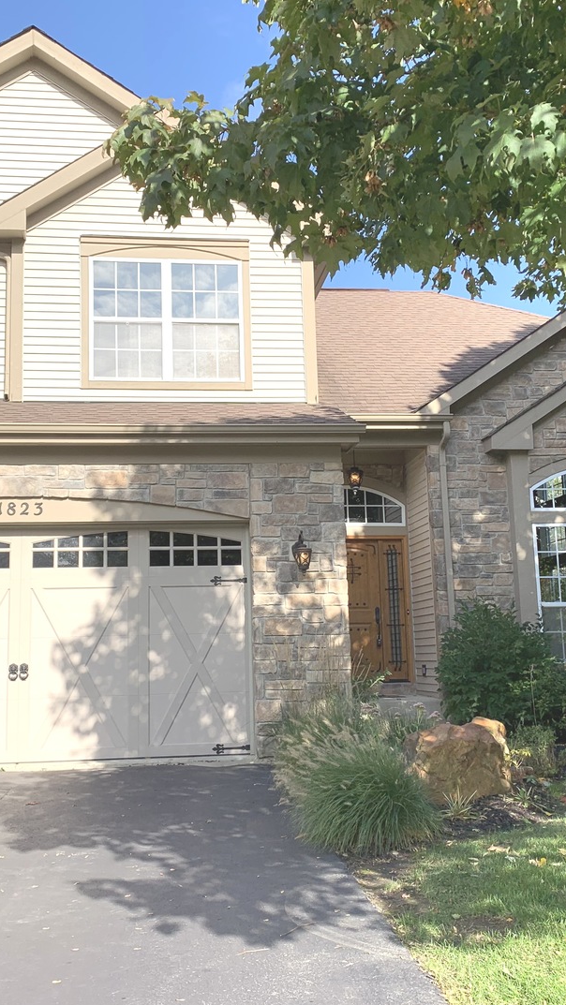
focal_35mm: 38
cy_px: 505
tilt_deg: +8.7
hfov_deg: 31.2
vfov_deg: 52.8
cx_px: 265
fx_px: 1013
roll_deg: +1.2
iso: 25
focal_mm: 4.25
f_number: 1.8
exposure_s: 1/1406
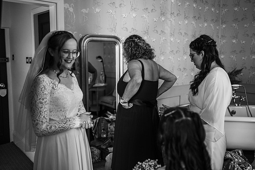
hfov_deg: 54.5
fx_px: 248
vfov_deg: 37.8
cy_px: 85
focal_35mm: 35
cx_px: 128
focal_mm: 35
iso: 640
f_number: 2
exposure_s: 1/200
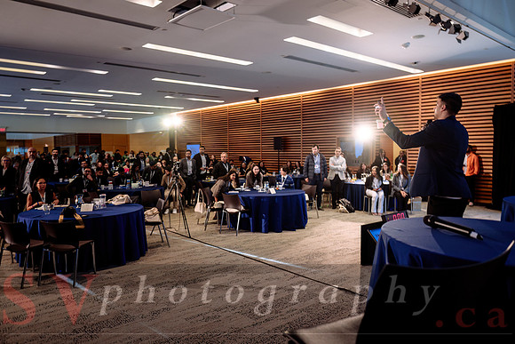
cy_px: 172
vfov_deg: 46.7
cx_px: 259
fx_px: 398
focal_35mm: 28
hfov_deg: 65.9
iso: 640
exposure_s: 1/100
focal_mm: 27.5
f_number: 3.2
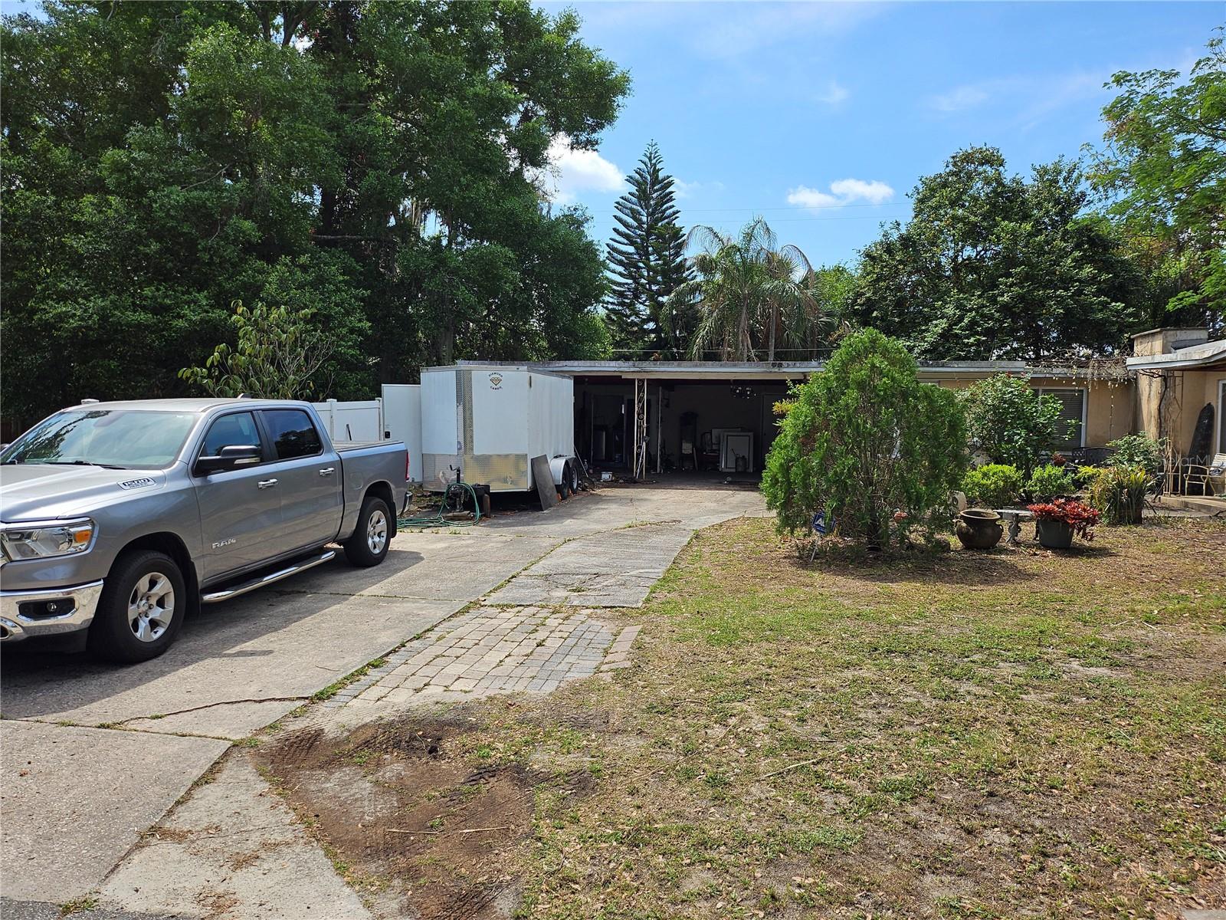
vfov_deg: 56.8
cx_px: 613
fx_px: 850
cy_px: 460
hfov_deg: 71.6
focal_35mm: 24
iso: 50
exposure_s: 1/2664
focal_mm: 5
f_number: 1.8
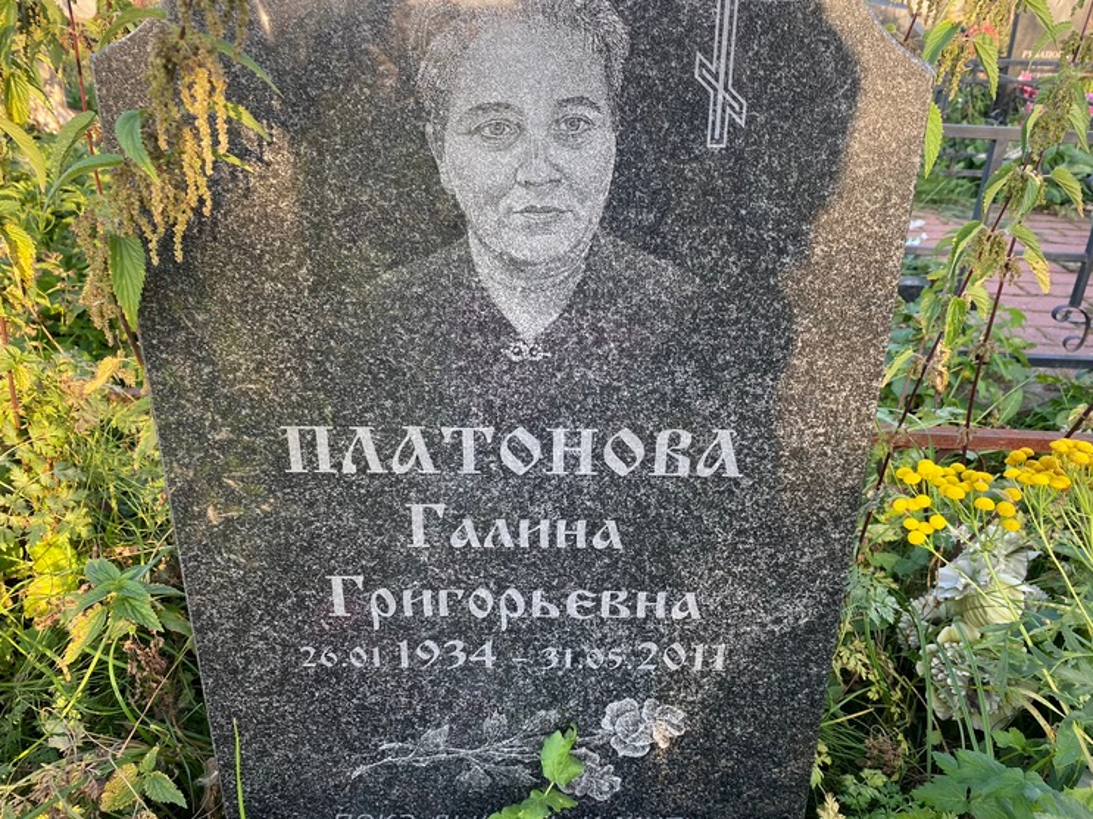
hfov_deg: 63.5
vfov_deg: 49.7
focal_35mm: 28
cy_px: 391
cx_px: 550
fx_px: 884
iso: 32
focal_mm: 4.25
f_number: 1.8
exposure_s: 1/121
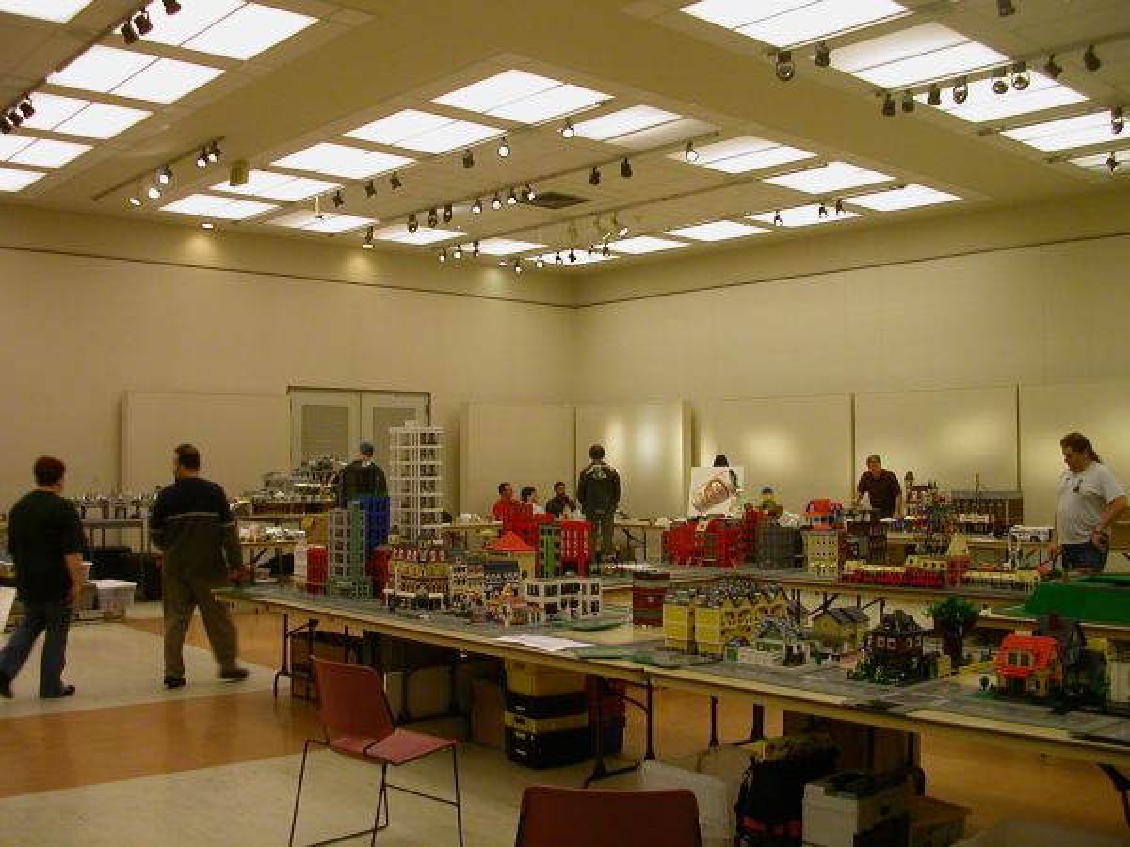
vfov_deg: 38.7
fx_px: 1208
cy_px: 424
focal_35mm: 37
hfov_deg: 50.1
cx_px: 565
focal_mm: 5.6
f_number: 2.7
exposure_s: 1/35.7
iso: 100
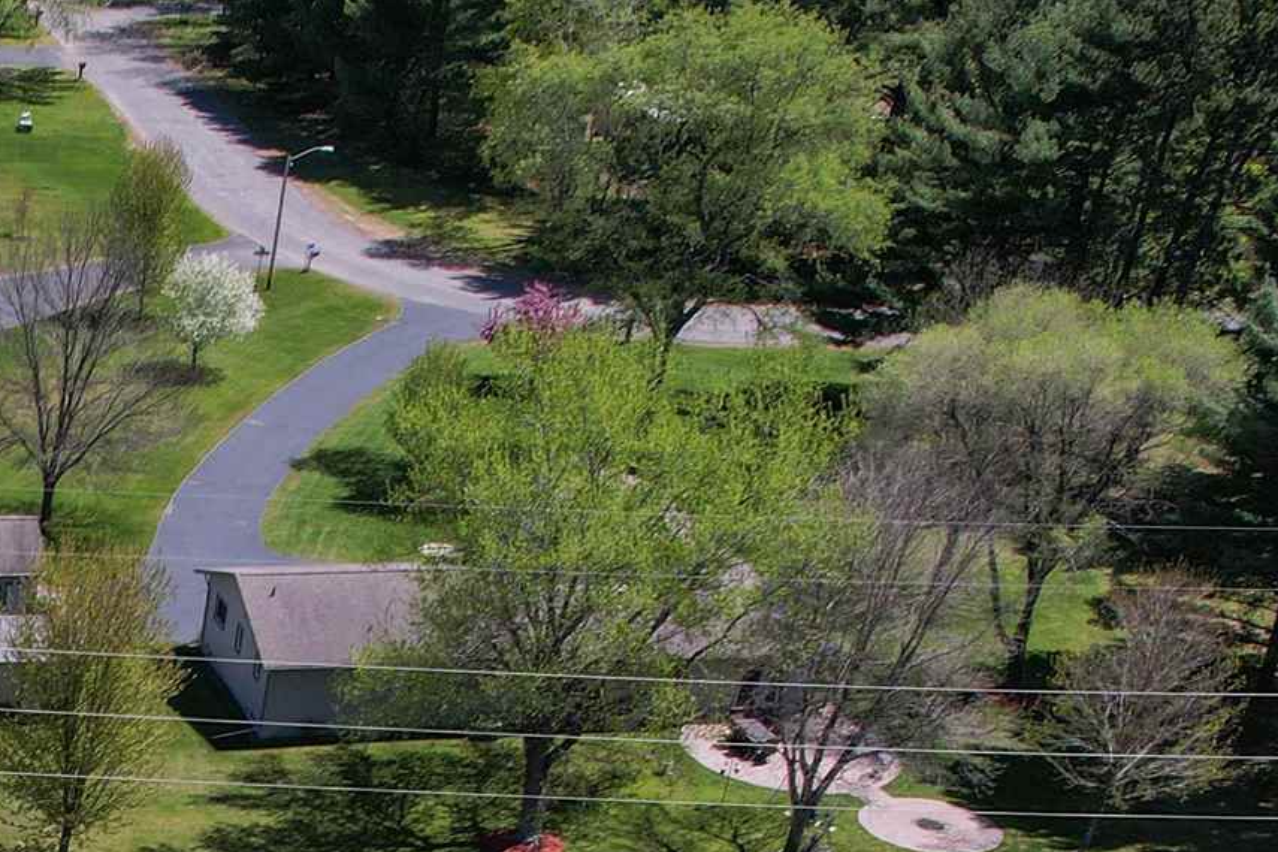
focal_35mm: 79
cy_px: 1480
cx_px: -584
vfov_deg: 15.2
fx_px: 2804
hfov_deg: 21.8
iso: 100
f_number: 2.8
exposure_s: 1/1600
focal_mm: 8.38
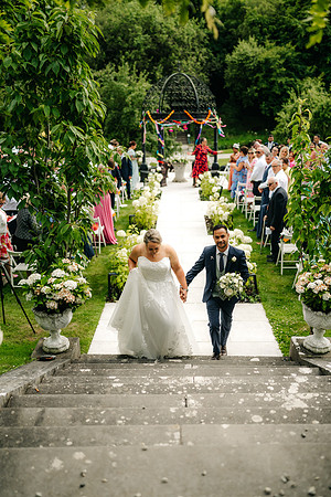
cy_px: 248
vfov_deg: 54.4
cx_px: 166
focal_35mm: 35
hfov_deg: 37.9
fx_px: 483
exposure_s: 1/2500
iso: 100
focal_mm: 35
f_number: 1.4
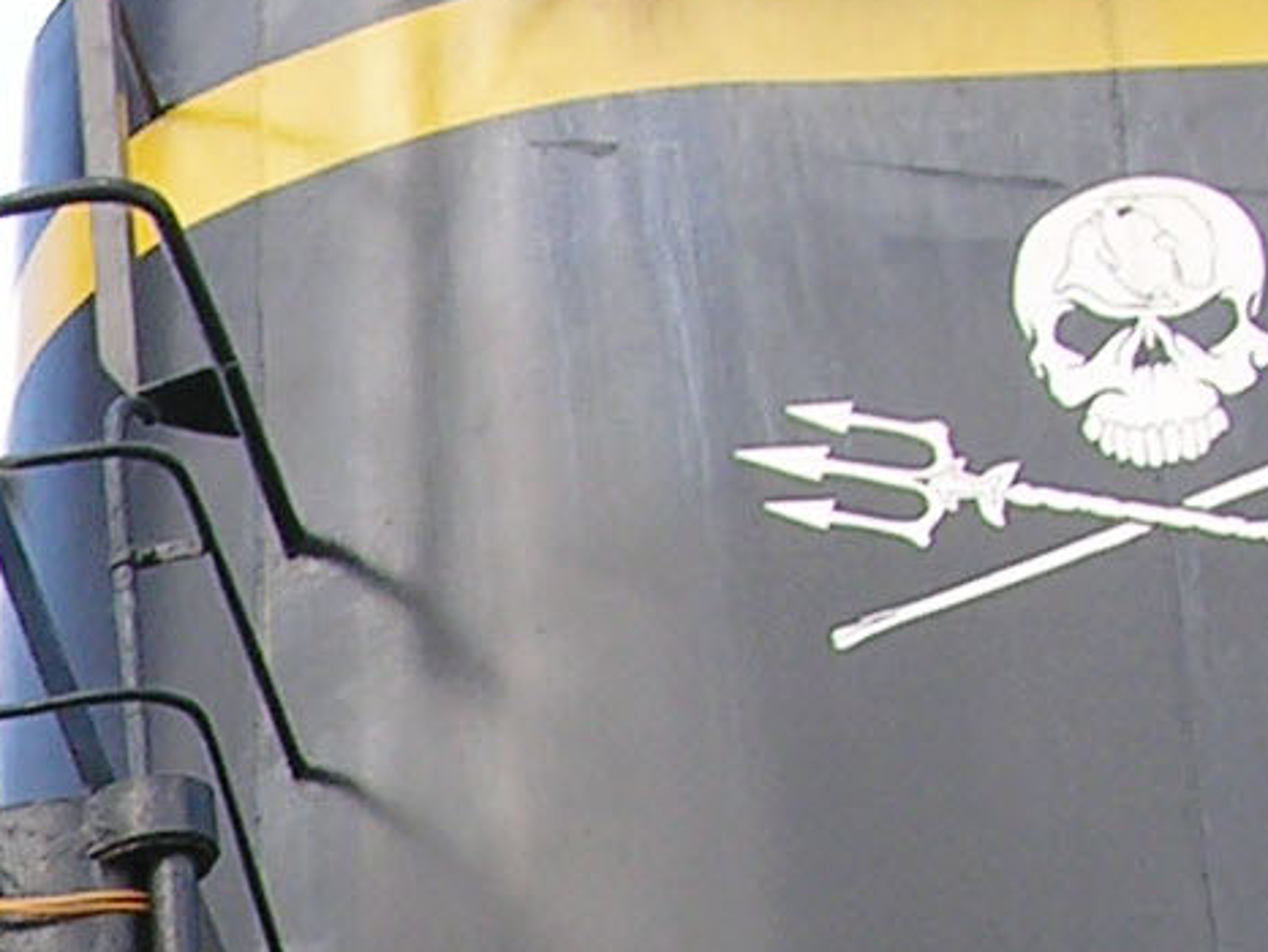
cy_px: 2135
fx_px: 9492
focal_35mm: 259
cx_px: -1826
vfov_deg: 5.6
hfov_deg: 7.2
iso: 50
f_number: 4.8
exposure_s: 1/93.3
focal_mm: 9.3
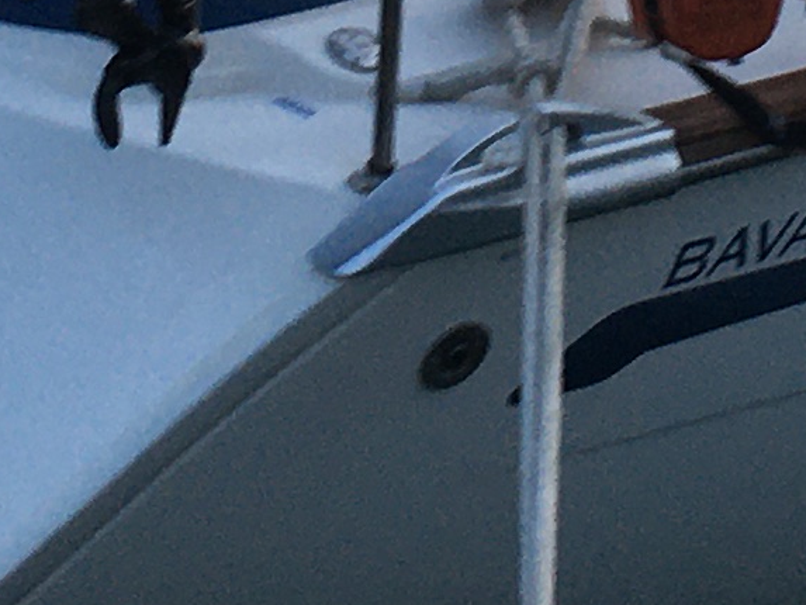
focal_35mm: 204
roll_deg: -1.5
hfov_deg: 9.7
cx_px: 568
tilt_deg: -5.5
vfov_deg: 7.0
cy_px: -741
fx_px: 4751
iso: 32
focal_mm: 4.15
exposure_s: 1/50
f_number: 2.2
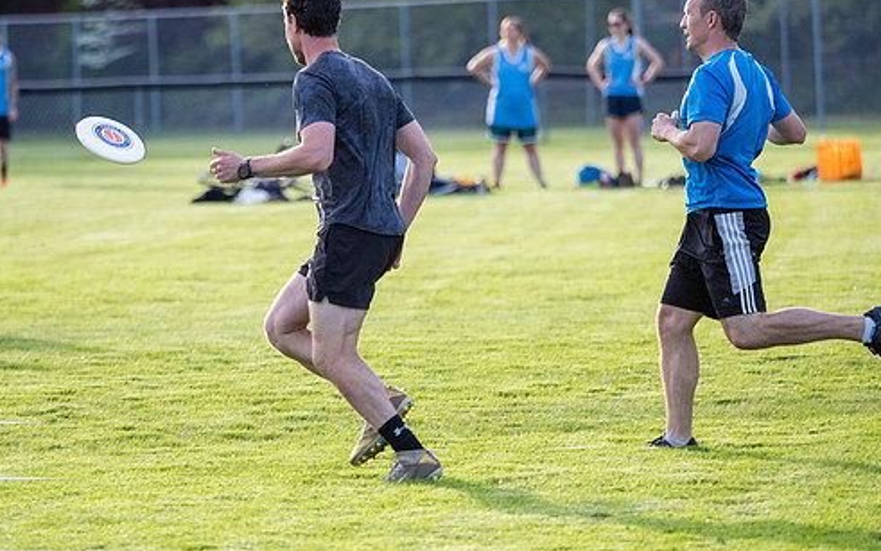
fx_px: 9029
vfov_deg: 3.5
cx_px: 398
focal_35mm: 376
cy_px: 225
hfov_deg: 5.6
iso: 320
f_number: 2.8
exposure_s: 1/1000
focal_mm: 150
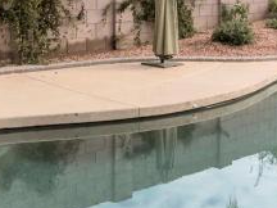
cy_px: -43
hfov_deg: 22.5
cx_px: 150
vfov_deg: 16.3
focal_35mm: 87
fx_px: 696
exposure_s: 1/640
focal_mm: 17
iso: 400
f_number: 13
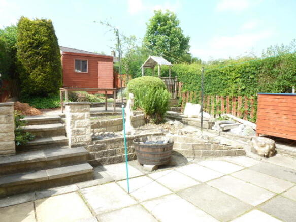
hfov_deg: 71.6
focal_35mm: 24
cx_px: 148
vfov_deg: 56.8
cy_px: 111
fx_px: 205
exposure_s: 1/250
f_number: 3.3
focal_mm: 4.3
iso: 100
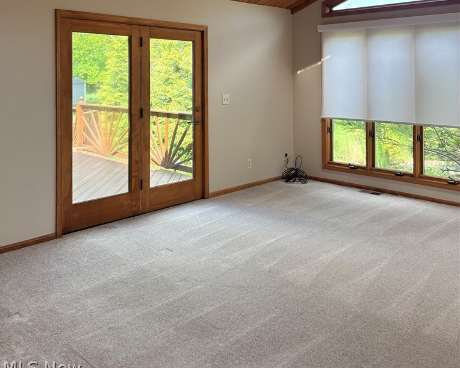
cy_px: 73
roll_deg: -1.0
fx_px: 463
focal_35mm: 34
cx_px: 229
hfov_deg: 52.8
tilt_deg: +0.7
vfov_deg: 41.5
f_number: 1.6
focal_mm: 5.96
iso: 50
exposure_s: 1/209
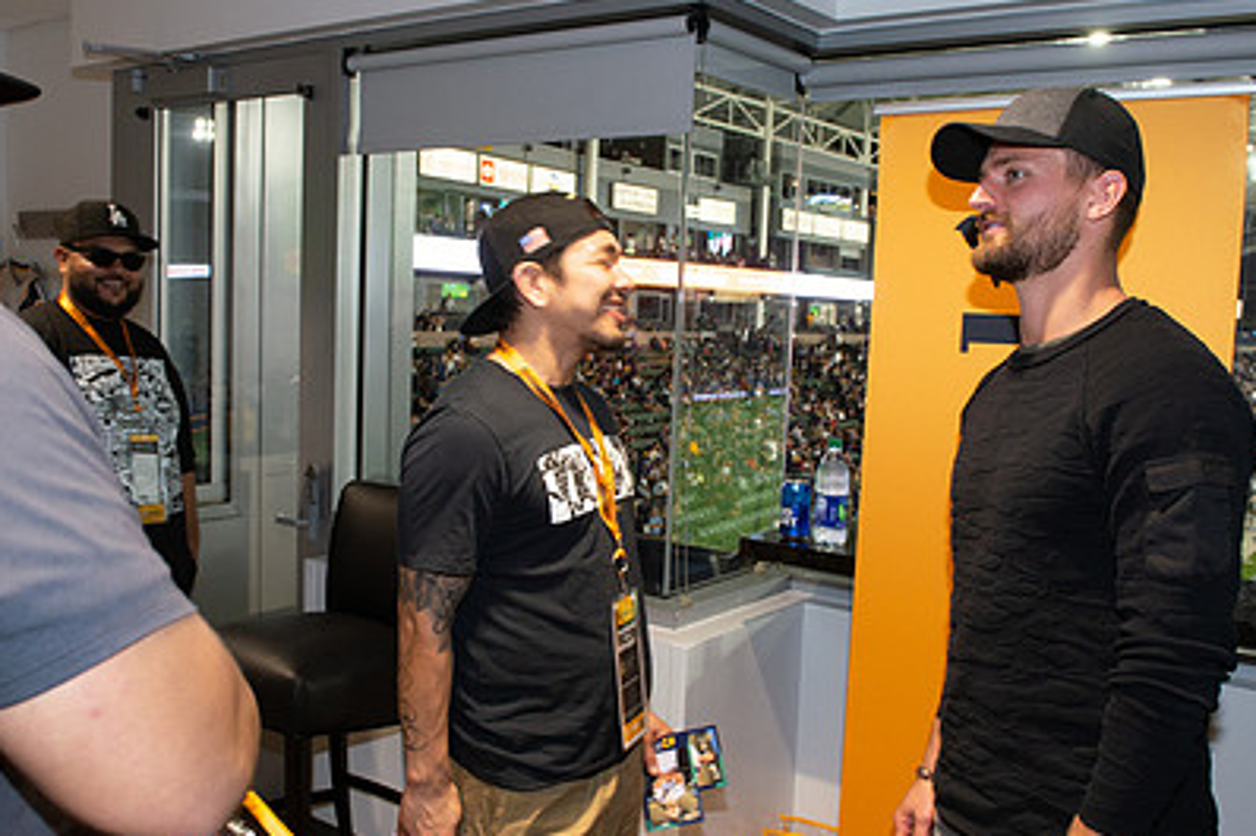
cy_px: 434
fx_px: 1221
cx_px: 625
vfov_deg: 37.8
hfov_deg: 54.5
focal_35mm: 35
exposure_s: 1/60
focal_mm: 24
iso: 640
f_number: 6.3
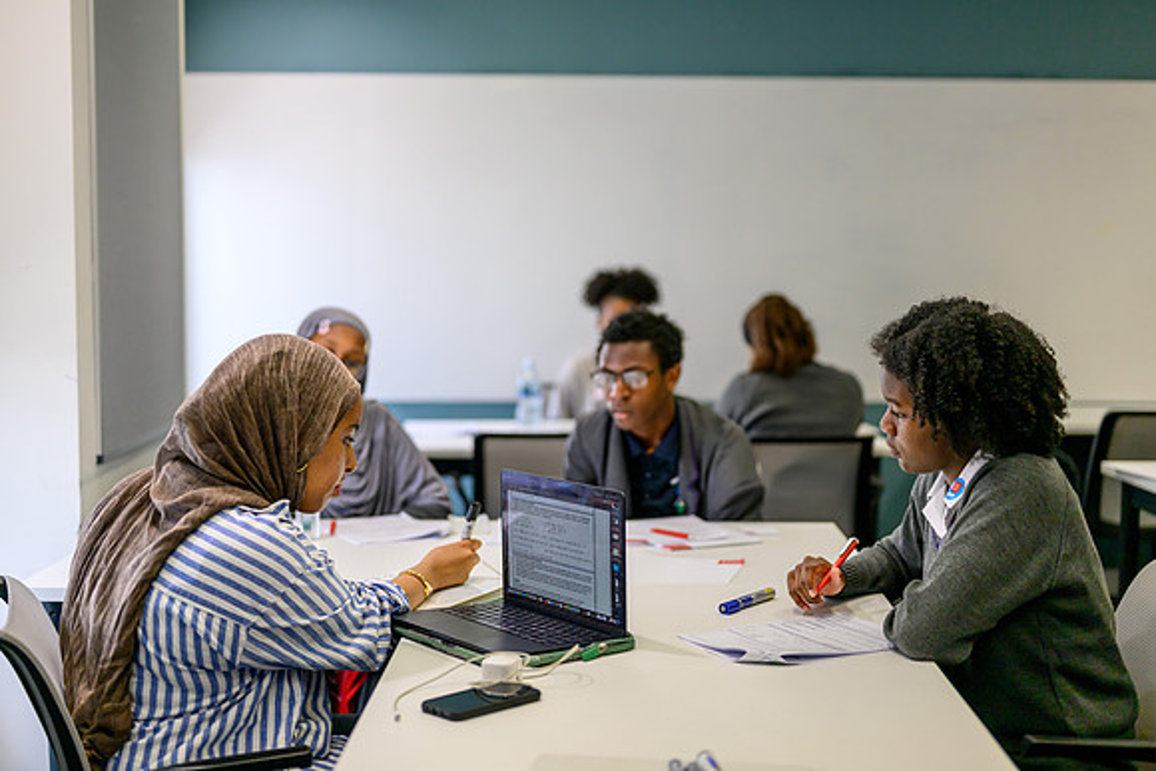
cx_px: 578
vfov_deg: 26.8
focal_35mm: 50
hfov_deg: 39.3
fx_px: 1618
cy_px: 386
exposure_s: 1/640
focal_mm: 50
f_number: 1.8
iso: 450
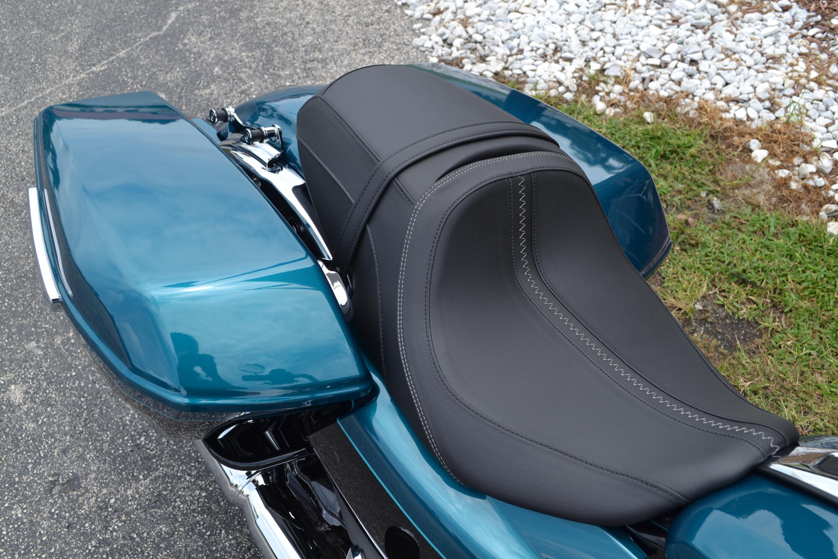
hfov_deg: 57.2
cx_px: 419
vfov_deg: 40.0
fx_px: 768
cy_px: 280
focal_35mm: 33
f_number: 7.1
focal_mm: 22
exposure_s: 1/200
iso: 100
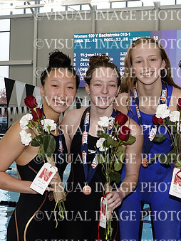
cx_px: 137
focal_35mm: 79
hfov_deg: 18.5
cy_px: 116
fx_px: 551
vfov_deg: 24.7
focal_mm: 32
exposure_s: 1/200
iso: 1250
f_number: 5.6
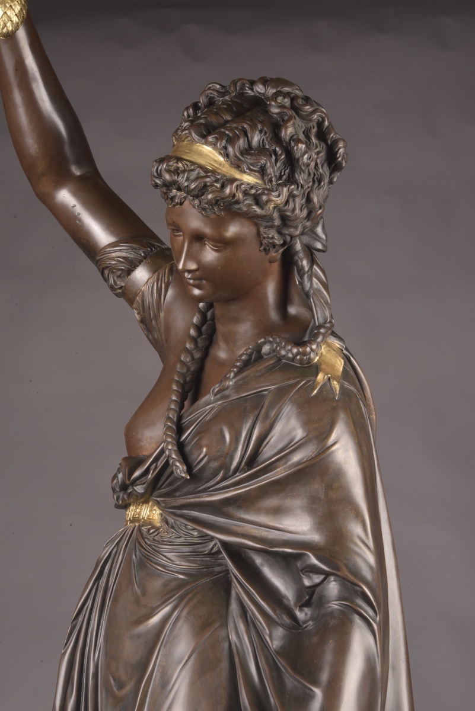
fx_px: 2215
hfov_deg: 12.2
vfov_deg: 18.3
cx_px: 238
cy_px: 356
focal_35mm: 112
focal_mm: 112
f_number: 22
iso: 400
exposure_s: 1/125
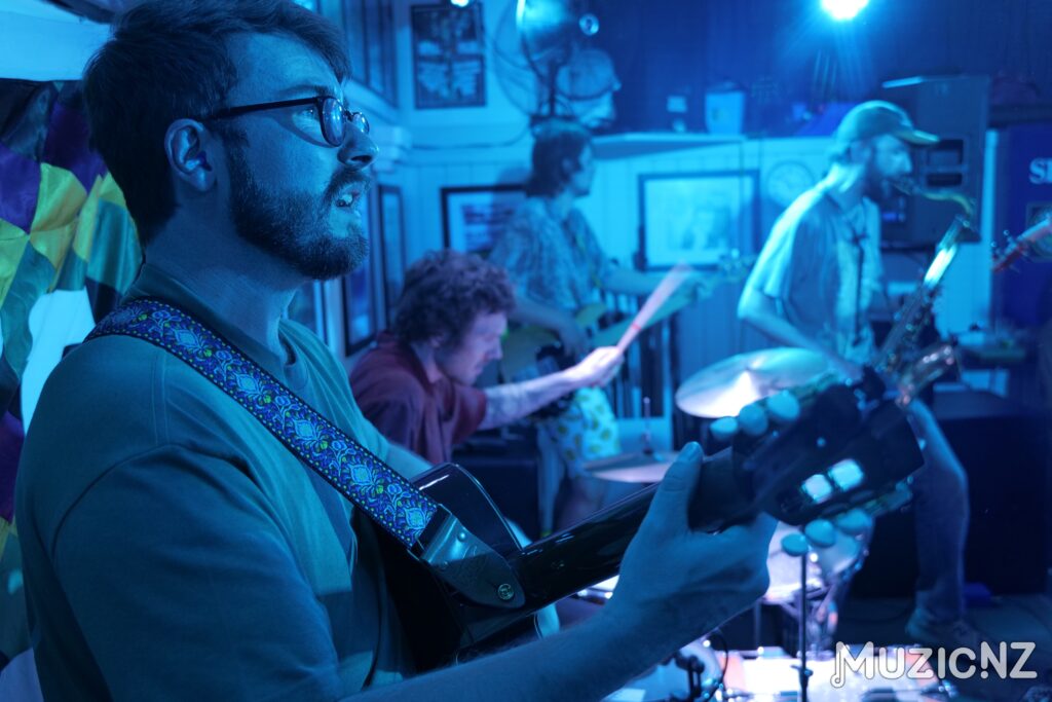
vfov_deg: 40.0
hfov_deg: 57.2
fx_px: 964
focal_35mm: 33
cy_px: 351
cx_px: 526
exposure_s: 1/60
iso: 1250
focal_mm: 33
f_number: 4.4
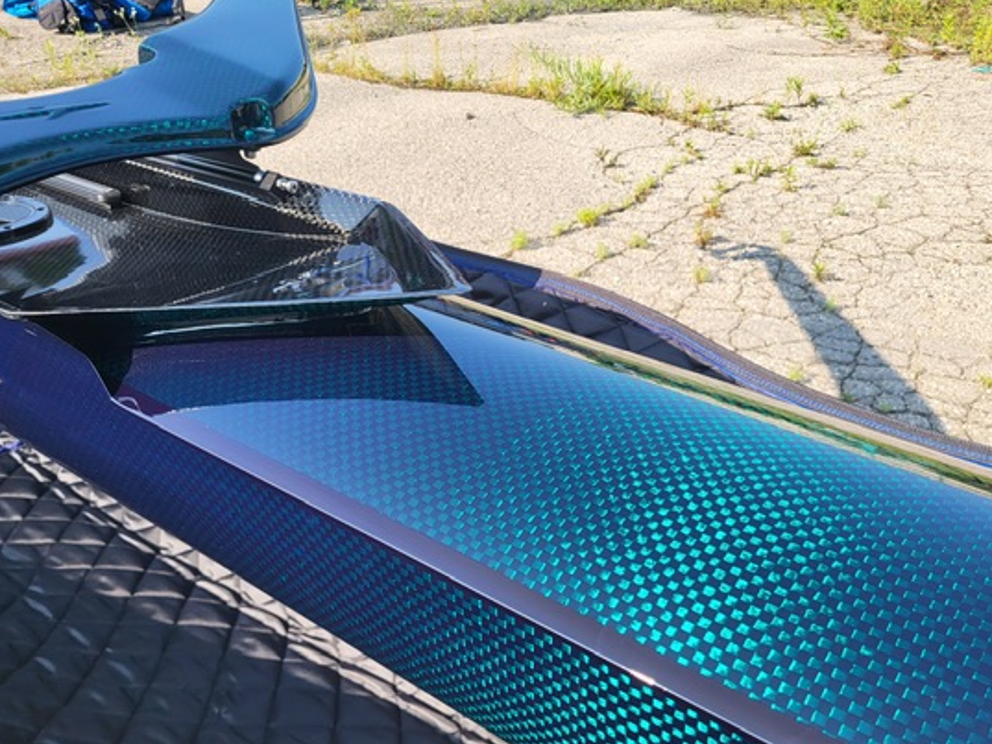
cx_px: 526
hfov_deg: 58.3
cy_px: 423
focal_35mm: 31
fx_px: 889
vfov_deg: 45.3
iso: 40
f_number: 1.8
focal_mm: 5.4
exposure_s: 1/799
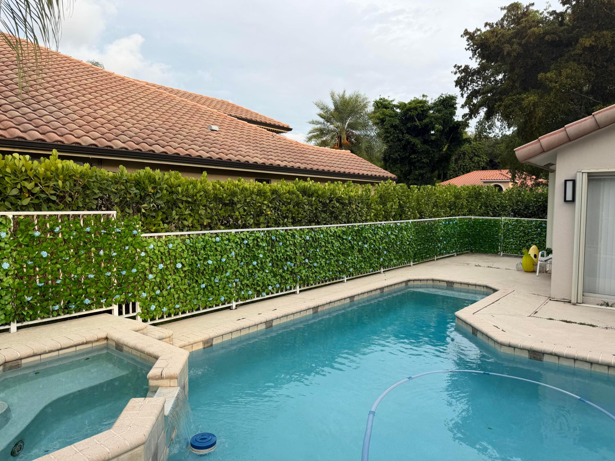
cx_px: 308
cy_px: 230
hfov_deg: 71.6
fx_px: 426
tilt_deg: -3.7
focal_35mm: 24
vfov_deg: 56.8
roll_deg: -1.0
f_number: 1.78
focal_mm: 6.76
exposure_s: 1/580
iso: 80
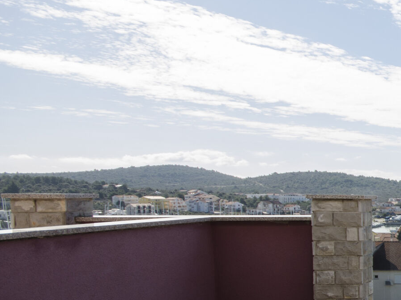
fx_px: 521
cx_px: 626
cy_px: 226
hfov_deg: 26.9
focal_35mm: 45
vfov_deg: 31.6
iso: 100
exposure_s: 1/200
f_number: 9
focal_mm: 10
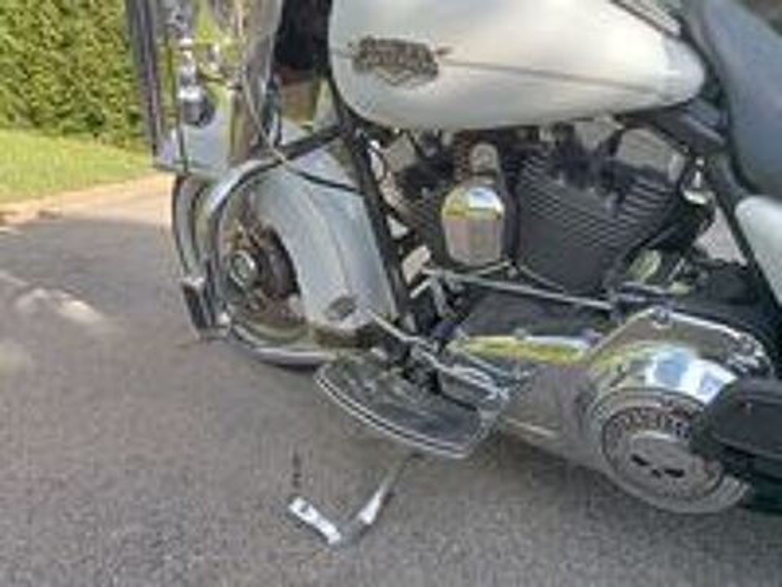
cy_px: 294
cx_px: 391
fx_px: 633
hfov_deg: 63.4
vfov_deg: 49.7
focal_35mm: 28
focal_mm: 3.46
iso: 100
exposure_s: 1/144
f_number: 2.2
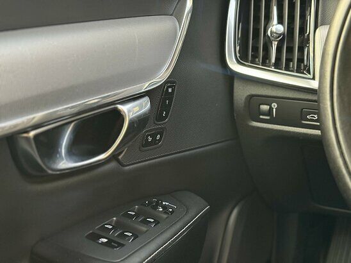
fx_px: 486
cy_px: 132
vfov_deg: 30.2
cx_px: 176
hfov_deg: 39.7
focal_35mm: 48
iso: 500
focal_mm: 6.76
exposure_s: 1/31
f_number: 1.78
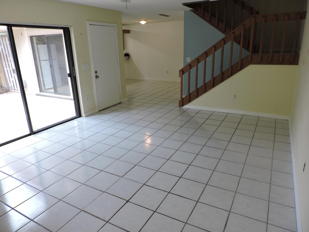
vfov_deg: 56.8
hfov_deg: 71.6
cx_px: 154
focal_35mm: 24
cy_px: 116
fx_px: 214
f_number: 3
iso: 100
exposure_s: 1/50
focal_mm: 4.3
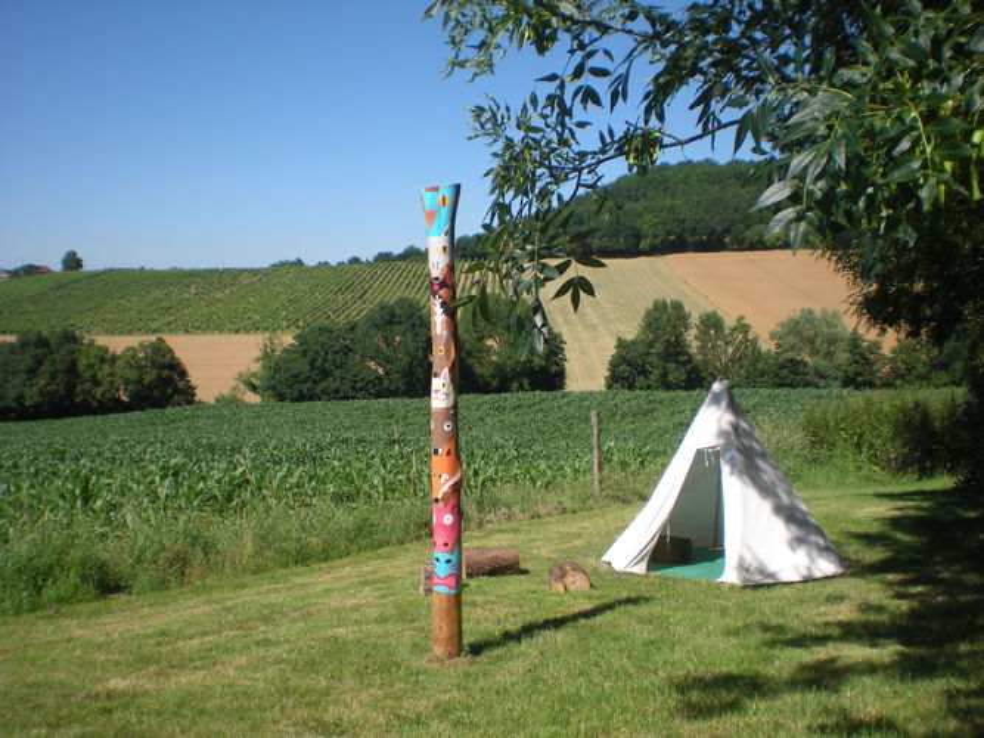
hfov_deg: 49.0
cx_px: 492
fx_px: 1080
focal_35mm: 38
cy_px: 369
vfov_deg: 37.7
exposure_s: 1/435
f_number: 4.6
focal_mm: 6.3
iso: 64
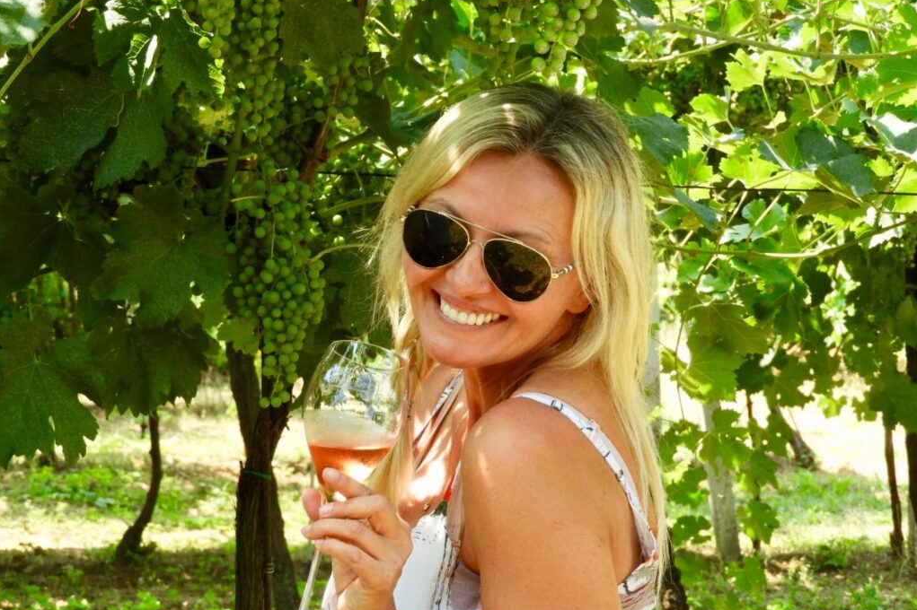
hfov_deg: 17.1
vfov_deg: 11.4
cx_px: 458
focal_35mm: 120
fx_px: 3056
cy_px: 332
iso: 100
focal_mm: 20.6
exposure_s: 1/80
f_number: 5
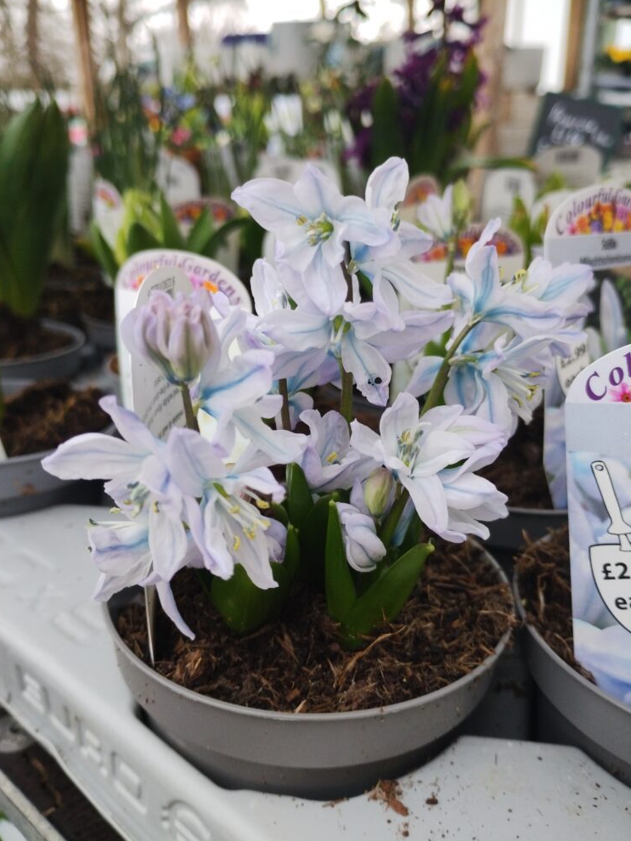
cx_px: 323
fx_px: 705
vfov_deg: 61.6
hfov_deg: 48.2
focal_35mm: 29
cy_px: 418
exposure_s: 1/50
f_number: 1.8
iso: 591
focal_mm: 4.27
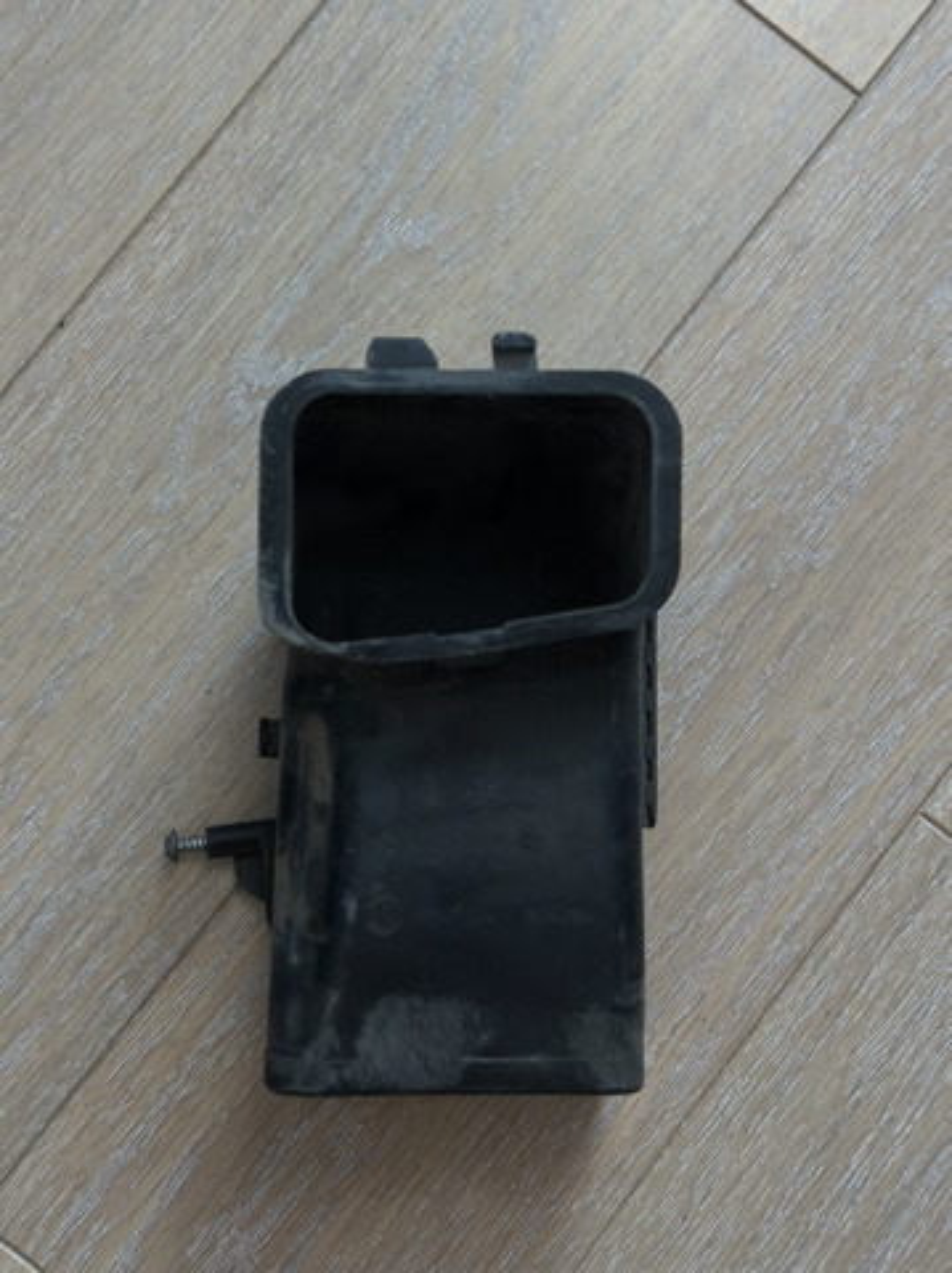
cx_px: 476
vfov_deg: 39.7
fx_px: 1763
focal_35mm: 48
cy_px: 636
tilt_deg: -85.1
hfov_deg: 30.2
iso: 200
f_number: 1.78
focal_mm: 6.86
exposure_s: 1/60
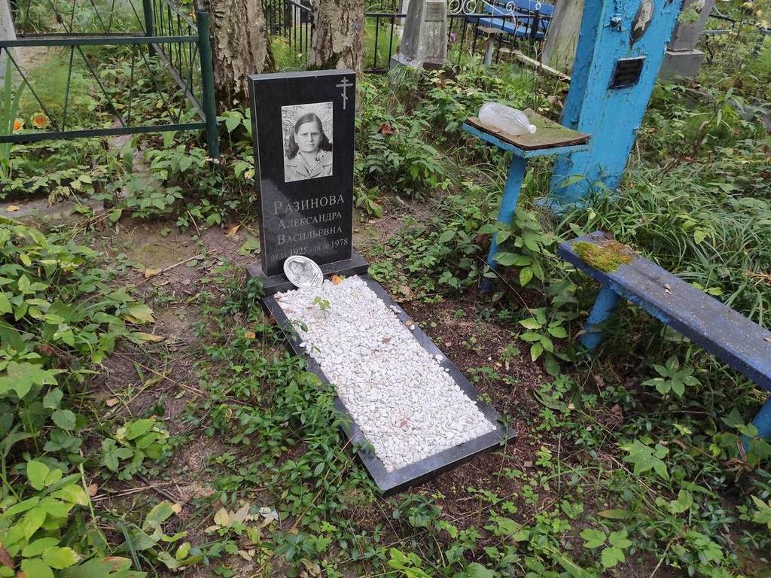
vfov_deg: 53.1
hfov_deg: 67.3
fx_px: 579
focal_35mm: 26
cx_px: 386
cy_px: 289
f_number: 1.75
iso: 191
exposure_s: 1/120
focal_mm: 4.77
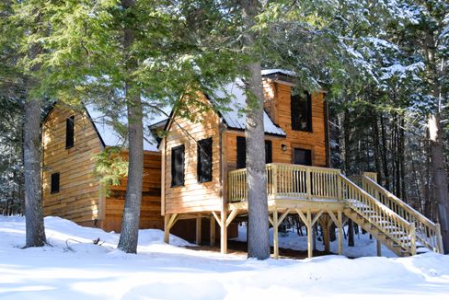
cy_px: 152
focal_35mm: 45
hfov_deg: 44.0
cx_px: 225
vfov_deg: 30.2
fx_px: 555
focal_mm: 29
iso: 400
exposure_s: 1/250
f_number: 8
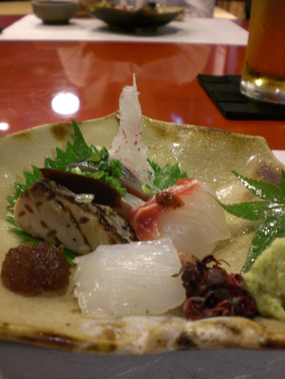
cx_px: 142
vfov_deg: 49.0
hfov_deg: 37.7
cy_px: 190
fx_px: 417
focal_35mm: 38
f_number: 3.1
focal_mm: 6.3
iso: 200
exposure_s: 1/5
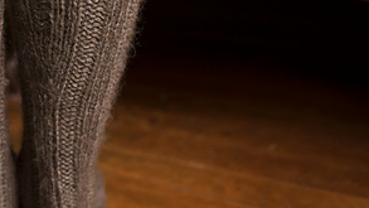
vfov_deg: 15.1
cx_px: -26
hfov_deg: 24.9
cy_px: 70
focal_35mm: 80
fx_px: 783
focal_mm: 35
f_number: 2.8
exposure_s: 1/250
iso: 800
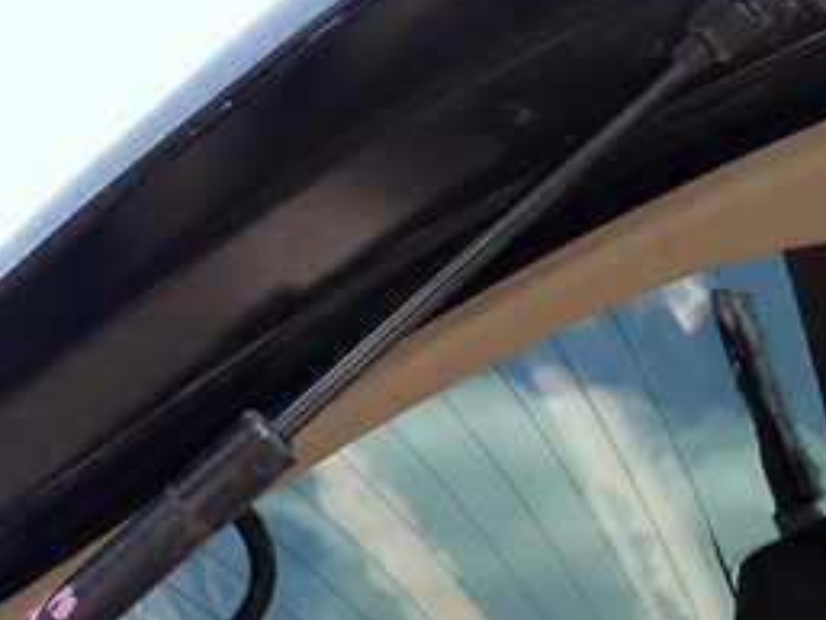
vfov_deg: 20.6
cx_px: 39
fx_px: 1671
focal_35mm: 70
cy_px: 549
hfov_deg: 26.6
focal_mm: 5.4
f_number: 3.2
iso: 100
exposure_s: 1/250
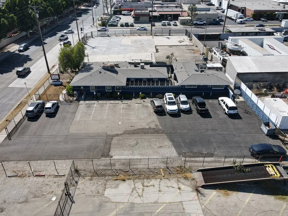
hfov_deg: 67.3
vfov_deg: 53.1
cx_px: 138
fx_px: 216
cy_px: 107
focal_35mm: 26
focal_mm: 4.5
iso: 100
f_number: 2.8
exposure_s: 1/640
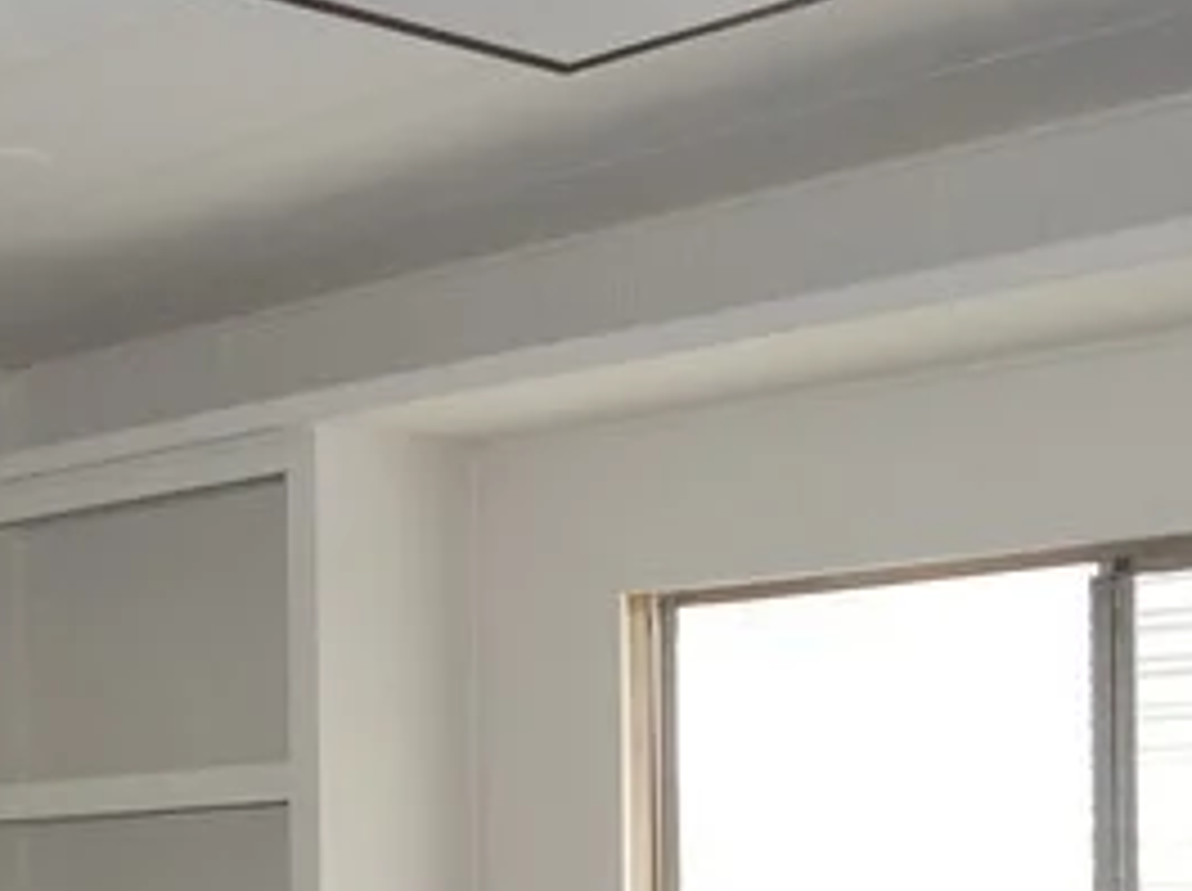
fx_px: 3061
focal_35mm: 89
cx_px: -472
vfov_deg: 16.1
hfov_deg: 19.8
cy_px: 950
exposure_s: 1/50
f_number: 3
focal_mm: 4
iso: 125
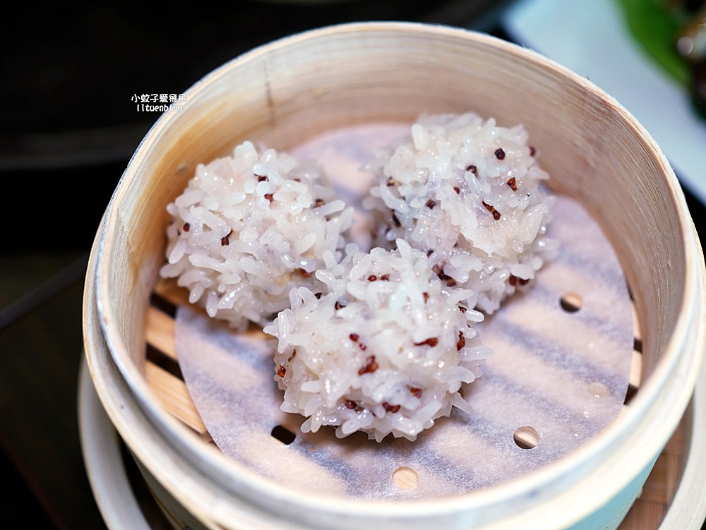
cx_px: 353
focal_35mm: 50
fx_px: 1020
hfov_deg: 38.2
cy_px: 265
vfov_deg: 29.1
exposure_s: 1/125
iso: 200
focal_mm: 25
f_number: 1.8
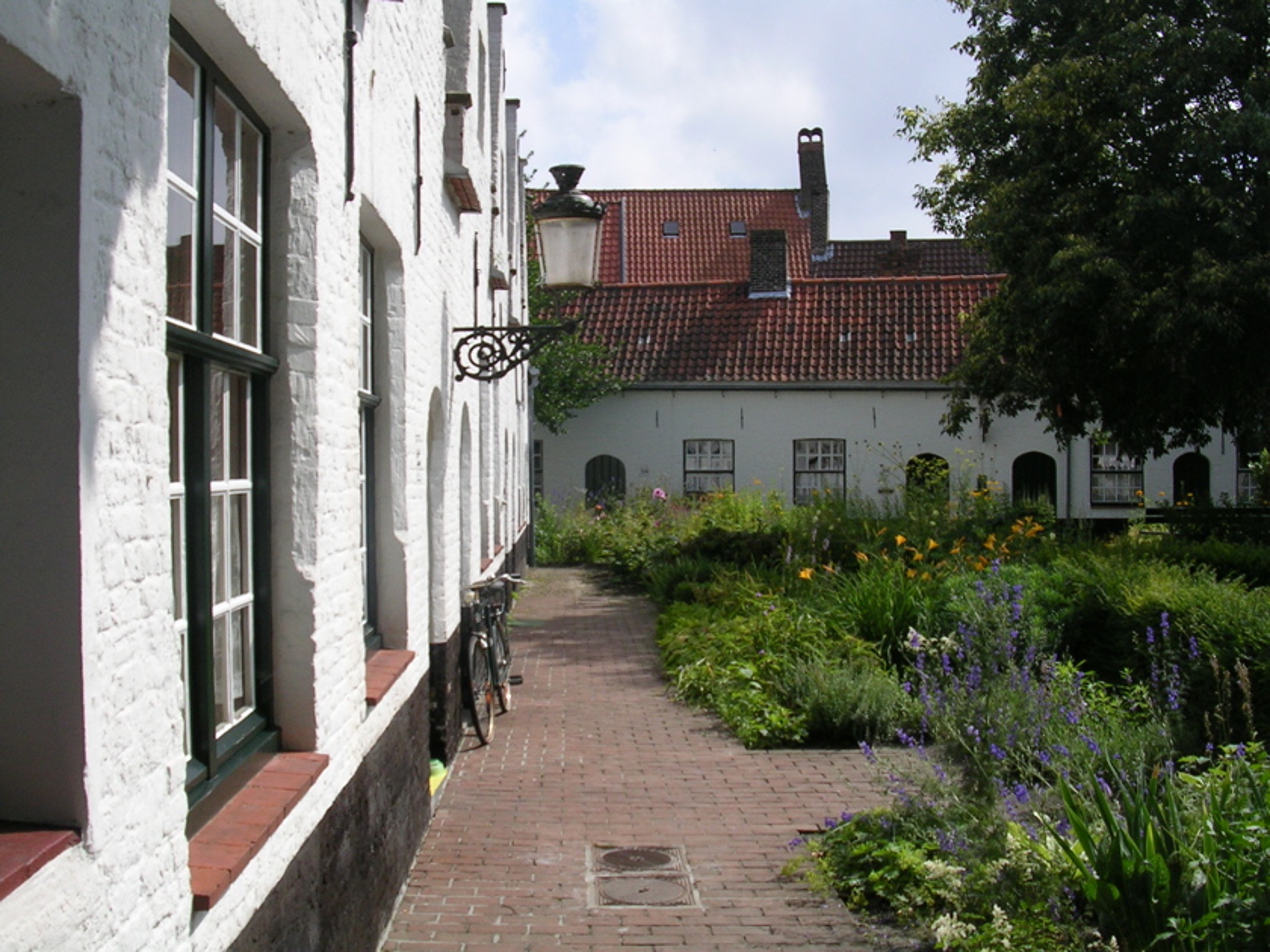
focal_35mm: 38
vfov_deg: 37.7
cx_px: 635
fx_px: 1394
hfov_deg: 49.0
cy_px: 476
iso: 50
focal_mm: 5.8
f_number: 5.6
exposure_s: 1/342
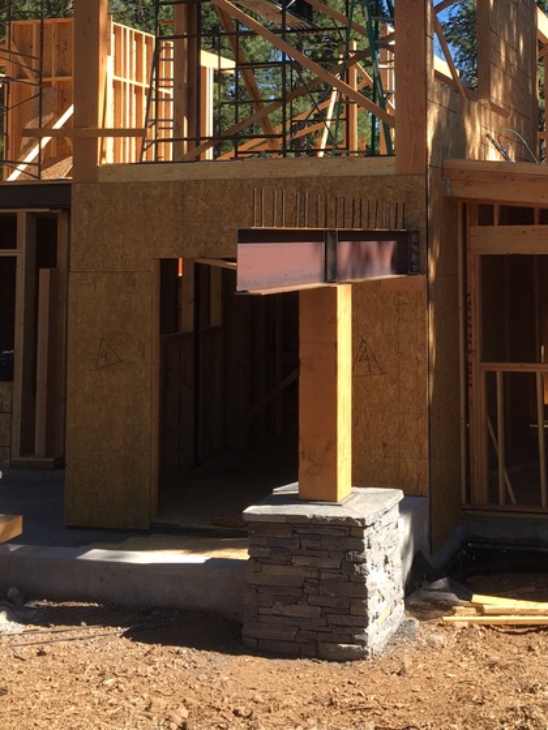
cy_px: 142
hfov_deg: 27.1
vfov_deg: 35.0
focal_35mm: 53
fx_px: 1119
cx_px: 414
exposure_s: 1/565
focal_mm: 4.15
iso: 25
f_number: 2.2
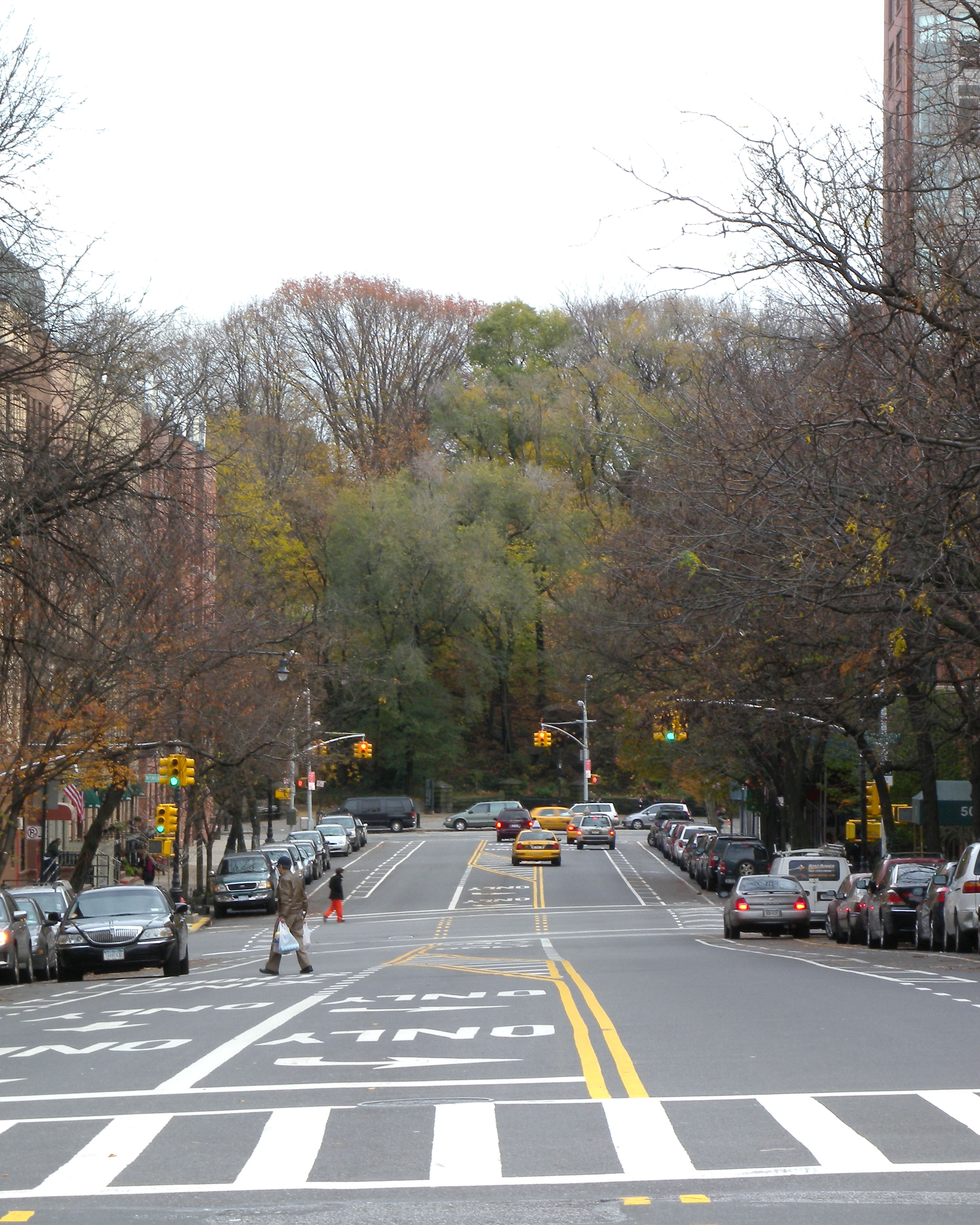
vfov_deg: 13.2
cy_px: 612
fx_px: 5294
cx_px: 565
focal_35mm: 146
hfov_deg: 10.6
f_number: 5.9
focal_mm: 24
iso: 64
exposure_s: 1/60
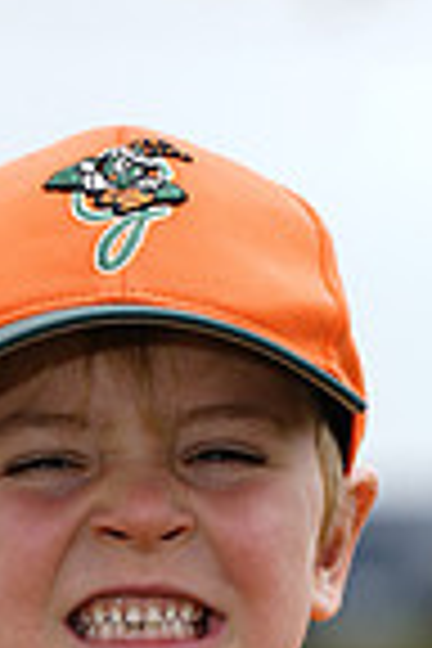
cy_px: 1184
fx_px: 12563
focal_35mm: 698
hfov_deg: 2.0
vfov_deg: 2.9
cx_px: 205
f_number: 5.6
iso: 50
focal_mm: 173
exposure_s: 1/250
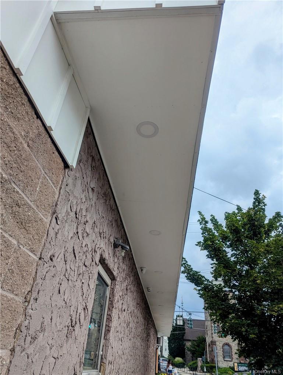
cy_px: 188
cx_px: 142
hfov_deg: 56.9
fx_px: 261
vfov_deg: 71.5
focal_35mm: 24
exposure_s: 1/877
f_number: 1.85
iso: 41
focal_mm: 6.81
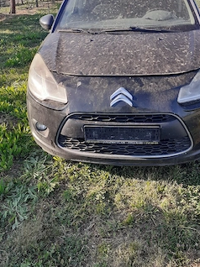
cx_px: 117
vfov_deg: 53.7
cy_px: 108
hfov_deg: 41.6
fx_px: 262
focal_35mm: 34
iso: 40
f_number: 1.9
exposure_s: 1/357
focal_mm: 3.6
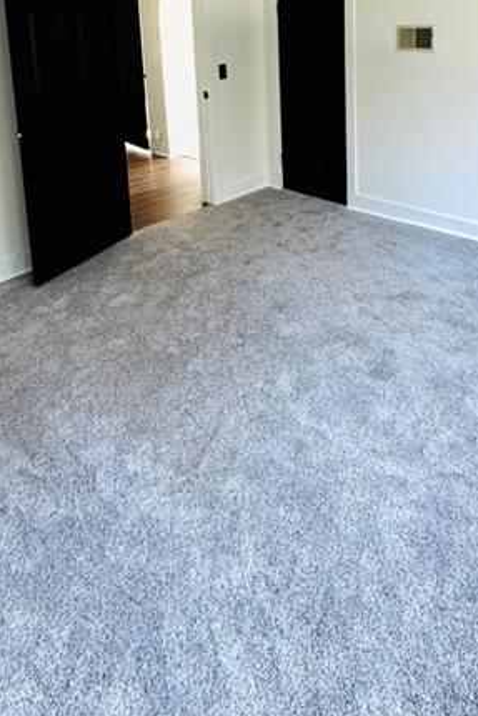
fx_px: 517
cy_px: 93
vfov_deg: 60.5
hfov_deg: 49.5
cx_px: 263
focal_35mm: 26
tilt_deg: -7.0
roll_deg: +3.1
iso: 160
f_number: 2.2
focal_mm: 2.22
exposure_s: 1/99
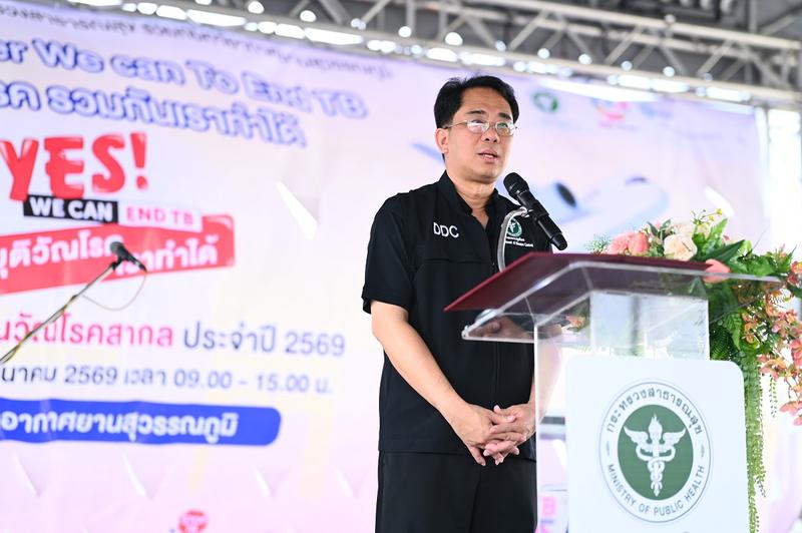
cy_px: 266
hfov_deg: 23.9
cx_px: 401
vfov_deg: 16.0
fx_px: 1892
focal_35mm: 85
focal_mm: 85
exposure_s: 1/1000
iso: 250
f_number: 1.8
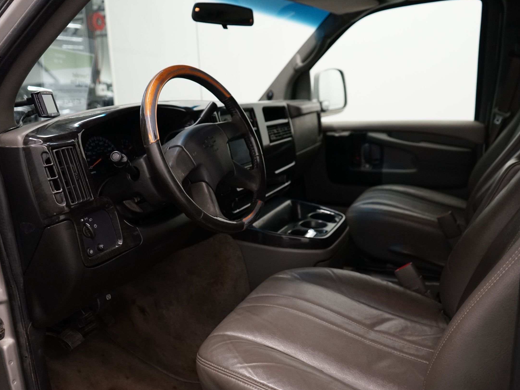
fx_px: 466
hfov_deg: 58.3
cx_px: 269
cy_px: 198
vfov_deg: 45.4
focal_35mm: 31
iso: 2500
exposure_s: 1/160
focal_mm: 28
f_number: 3.5
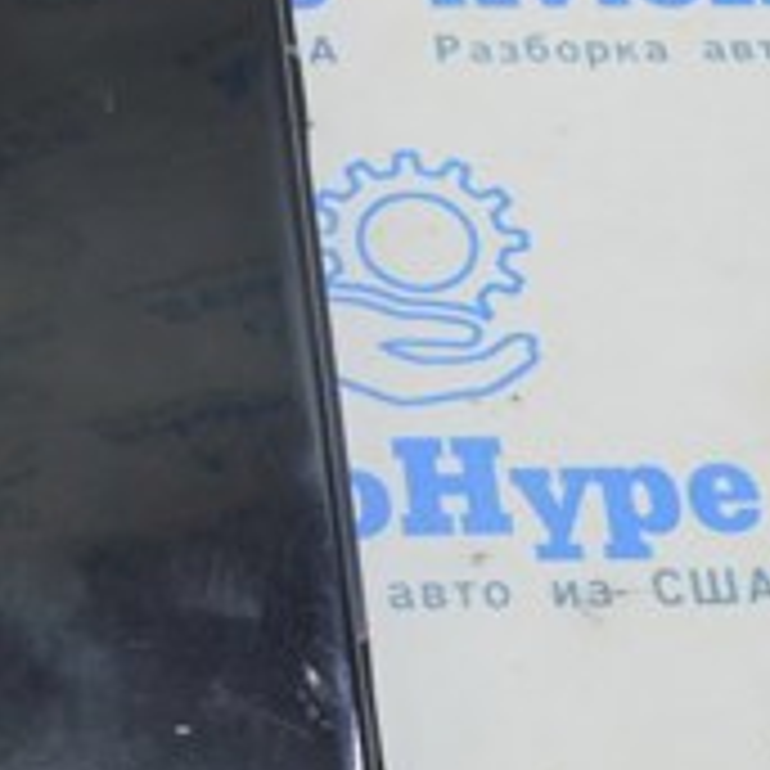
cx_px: -9
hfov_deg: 16.2
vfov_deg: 16.4
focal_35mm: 105
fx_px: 2642
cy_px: 97
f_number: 5.6
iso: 400
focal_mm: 22
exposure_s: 1/20
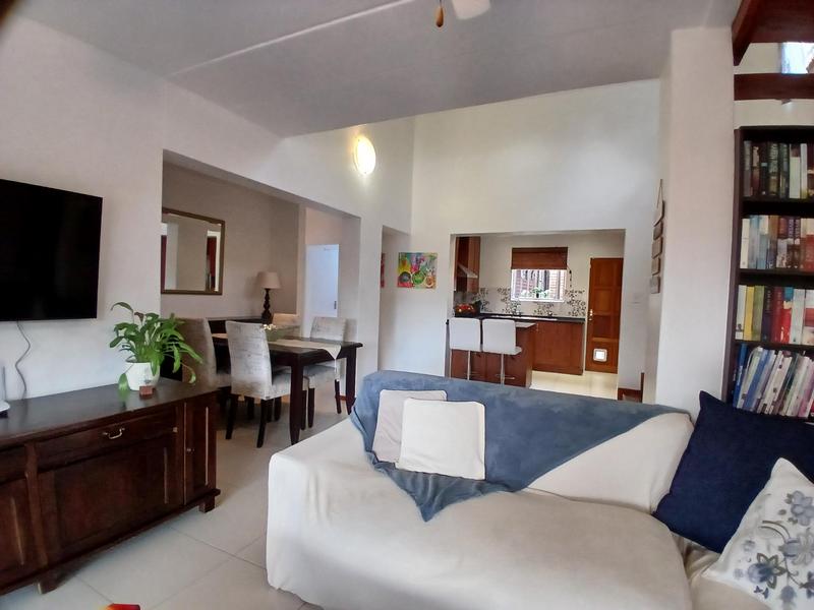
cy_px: 305
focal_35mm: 17
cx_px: 407
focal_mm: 1.4
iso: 200
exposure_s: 1/33.3
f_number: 2.2
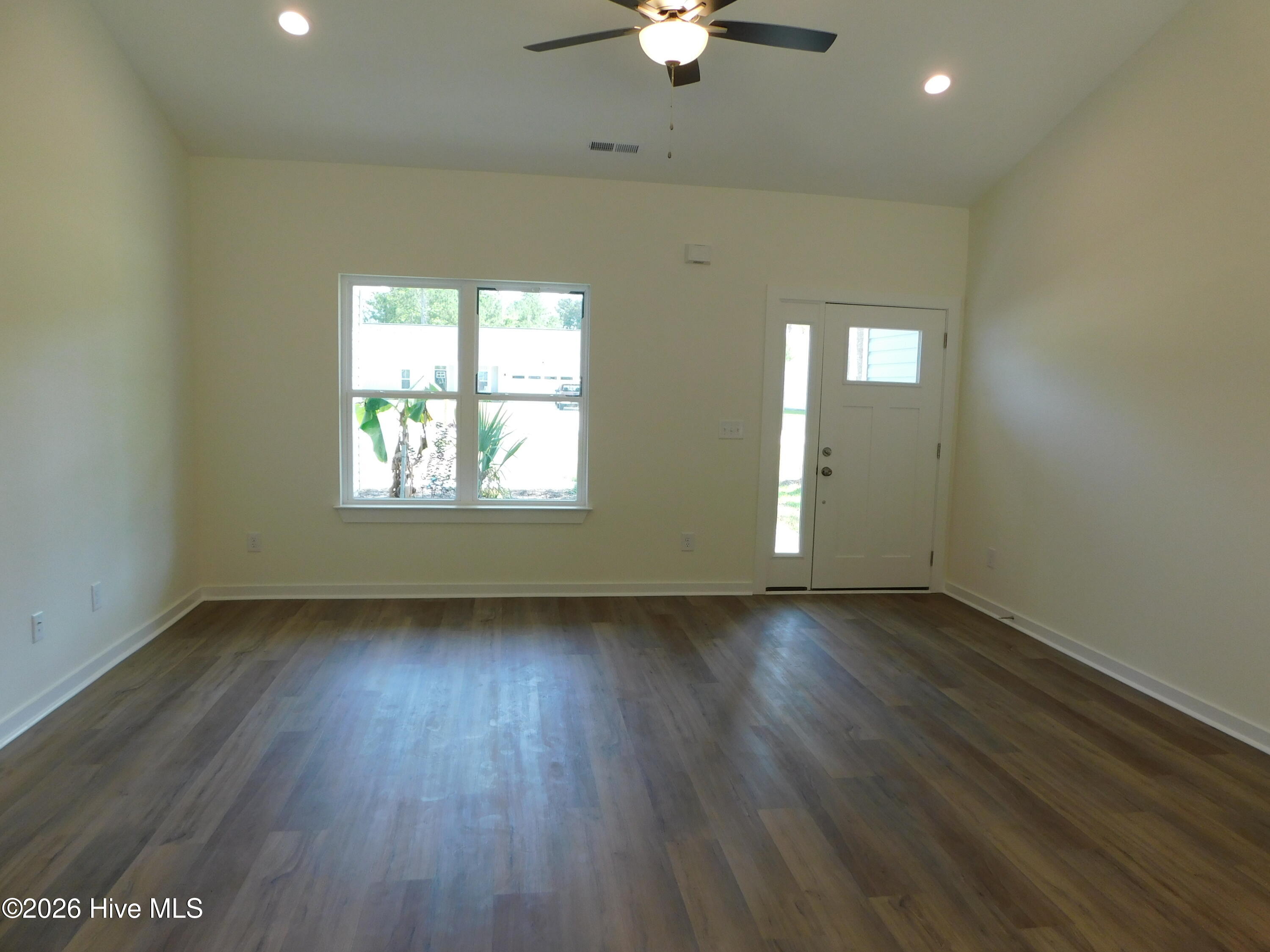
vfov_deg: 58.9
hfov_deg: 73.9
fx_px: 844
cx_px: 635
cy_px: 476
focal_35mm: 23
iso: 125
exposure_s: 1/100
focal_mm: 4
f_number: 3
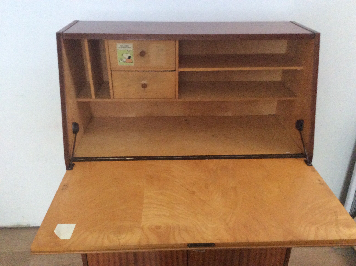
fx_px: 329
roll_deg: +0.5
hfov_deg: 56.9
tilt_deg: -27.2
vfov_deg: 44.1
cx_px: 178
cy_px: 133
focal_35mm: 32
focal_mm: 3.3
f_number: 2.4
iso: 320
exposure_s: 1/17
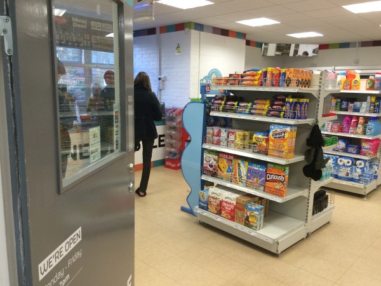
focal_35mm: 29
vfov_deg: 48.2
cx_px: 190
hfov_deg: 61.7
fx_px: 319
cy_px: 143
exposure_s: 1/33
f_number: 2.2
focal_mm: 4.15
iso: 80
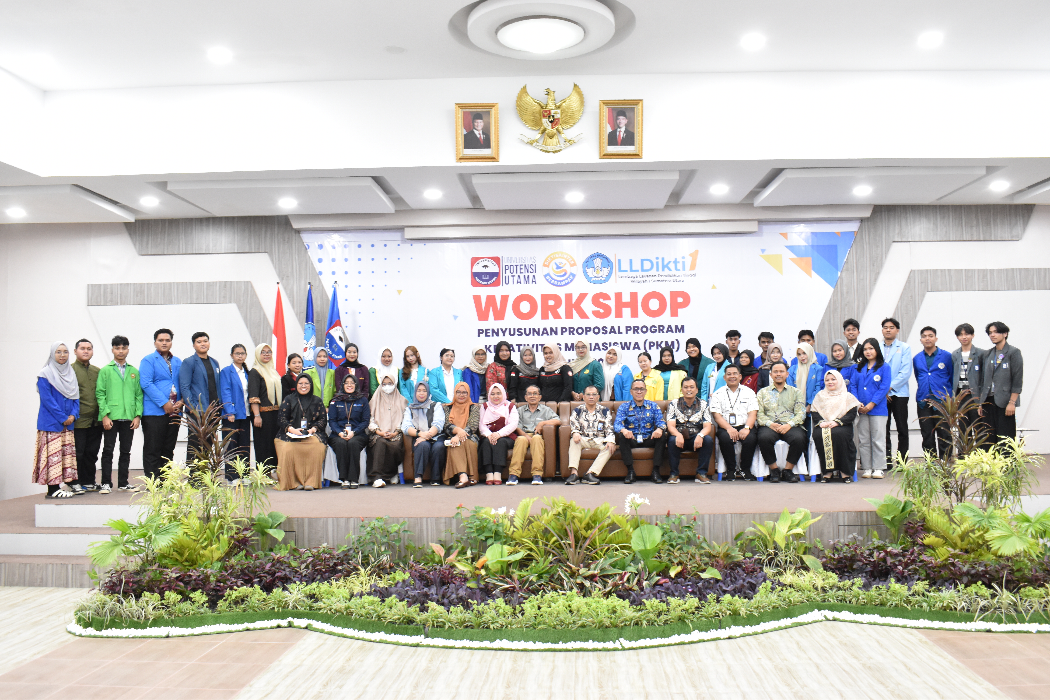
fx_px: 919
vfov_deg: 41.7
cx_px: 525
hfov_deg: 59.5
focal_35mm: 32
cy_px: 350
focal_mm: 21
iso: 2000
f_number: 5.6
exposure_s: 1/15
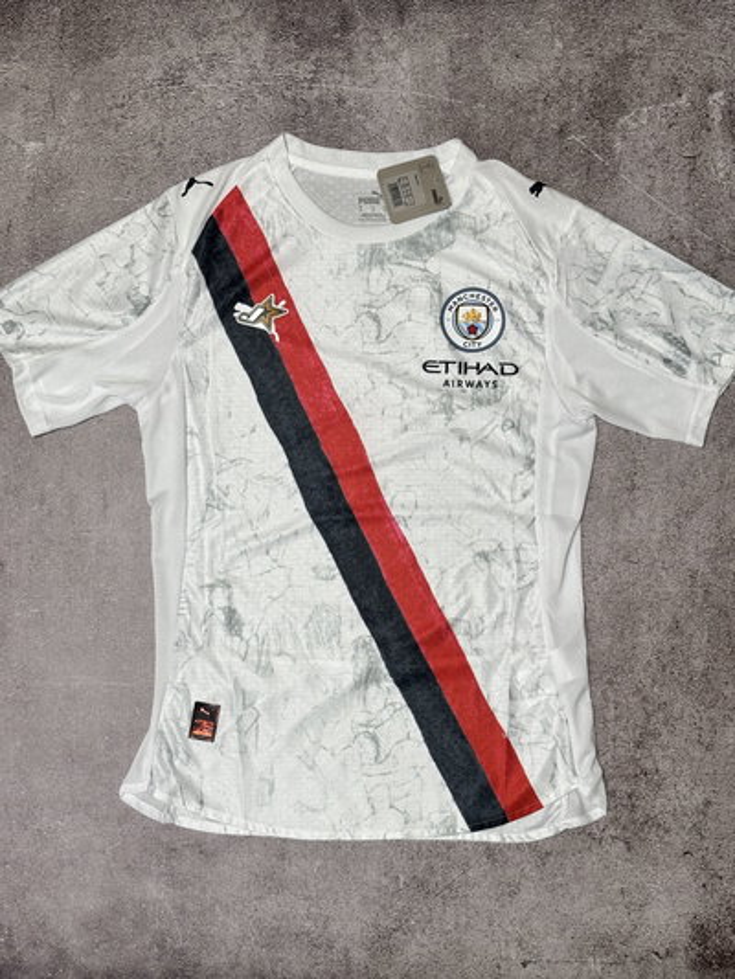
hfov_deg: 28.0
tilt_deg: -86.0
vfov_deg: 36.8
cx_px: 368
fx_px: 1472
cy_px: 490
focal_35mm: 52
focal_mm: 5.96
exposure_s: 1/50
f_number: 1.6
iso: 125
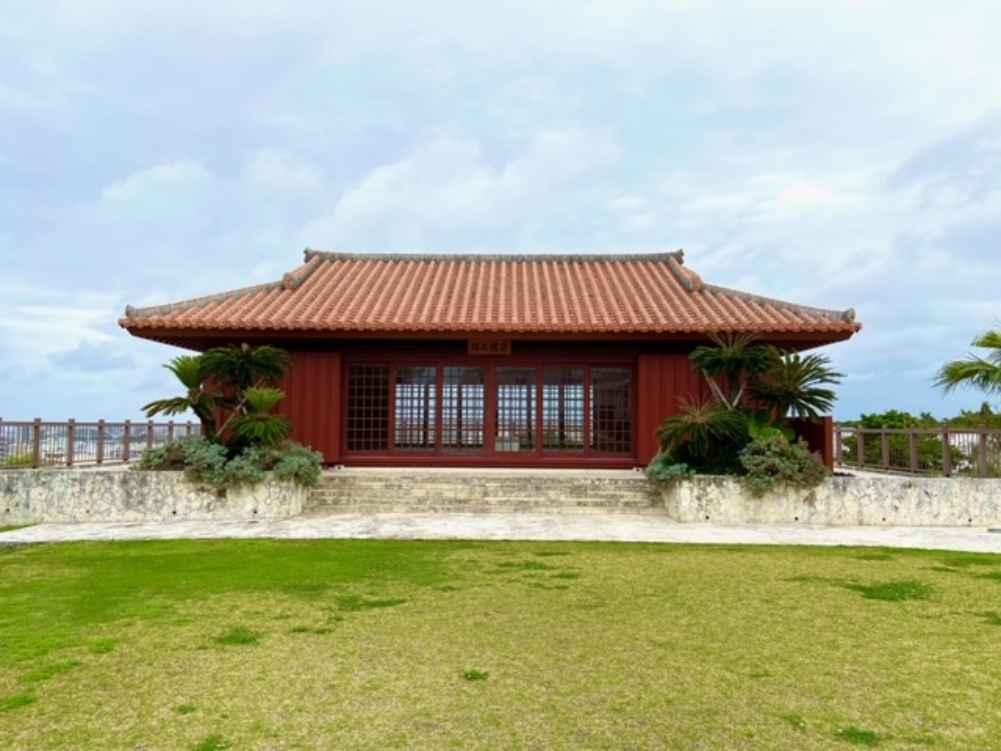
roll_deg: -0.5
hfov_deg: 67.3
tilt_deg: +2.4
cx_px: 500
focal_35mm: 26
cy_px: 376
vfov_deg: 53.1
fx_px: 752
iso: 32
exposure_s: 1/1779
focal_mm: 4.25
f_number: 1.8
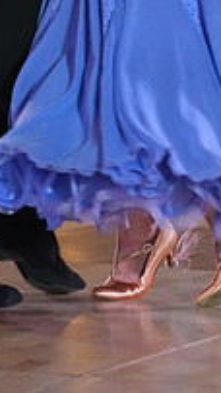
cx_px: 20
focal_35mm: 600
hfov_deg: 2.0
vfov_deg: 3.6
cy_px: -76
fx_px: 6259
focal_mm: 200
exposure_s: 1/250
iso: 3200
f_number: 5.6
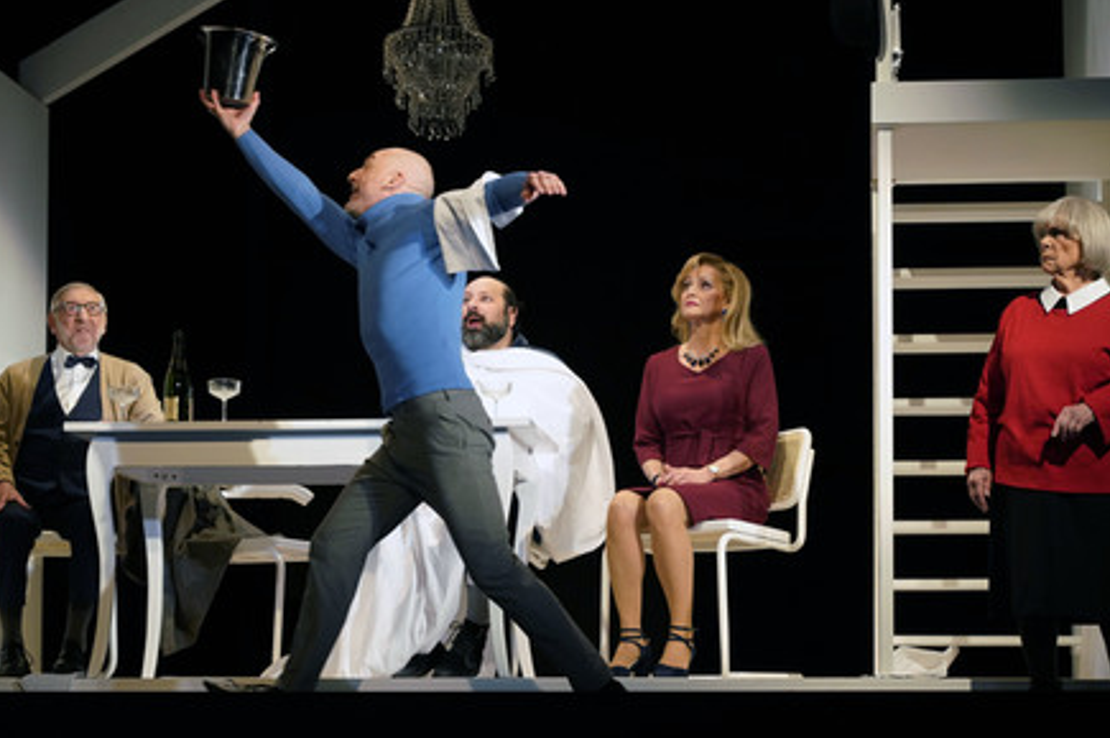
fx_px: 2587
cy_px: 378
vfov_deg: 16.2
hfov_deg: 24.2
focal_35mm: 84
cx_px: 542
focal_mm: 81
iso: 3200
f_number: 5.6
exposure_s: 1/320
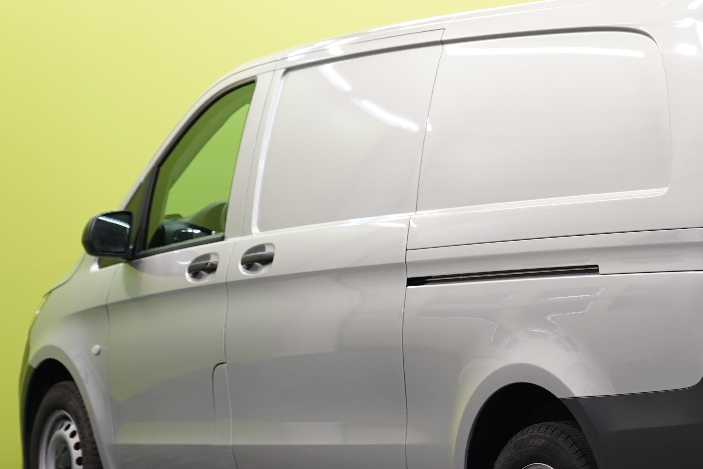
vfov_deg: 10.7
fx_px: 2500
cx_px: 616
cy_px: 327
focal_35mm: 128
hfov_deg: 15.8
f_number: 5
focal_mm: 54
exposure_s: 1/40
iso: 500
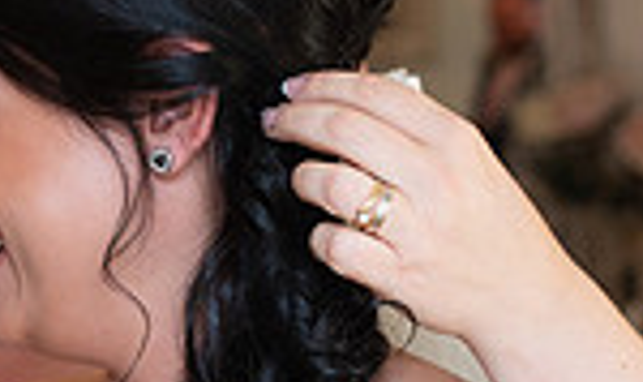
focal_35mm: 161
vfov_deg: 7.8
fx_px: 2782
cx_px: 121
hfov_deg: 13.1
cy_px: 278
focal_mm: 35
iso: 800
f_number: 2.8
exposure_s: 1/100
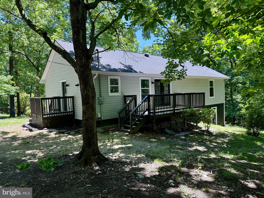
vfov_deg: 56.8
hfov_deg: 71.6
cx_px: 132
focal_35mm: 24
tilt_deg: -1.7
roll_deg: +2.0
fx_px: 183
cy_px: 99
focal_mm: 6.76
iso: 80
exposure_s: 1/443
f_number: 1.78
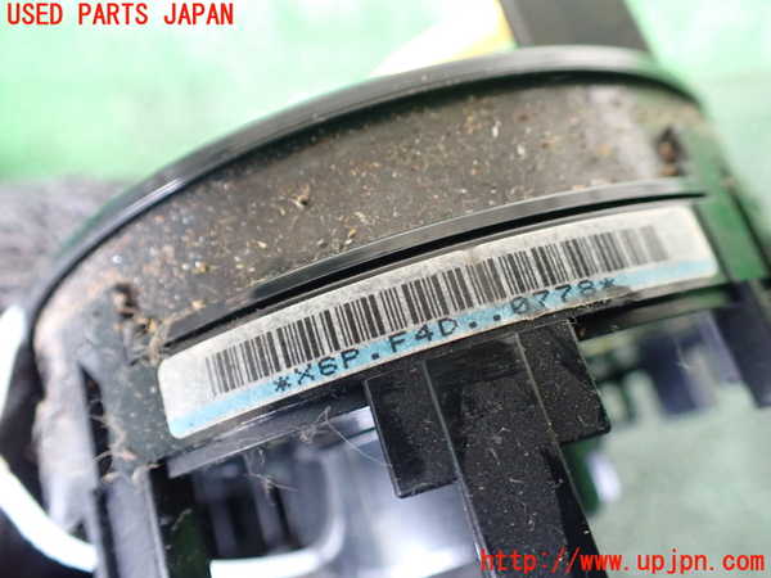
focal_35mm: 30
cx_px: 386
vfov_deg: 46.8
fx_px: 668
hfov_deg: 60.0
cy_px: 289
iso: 1000
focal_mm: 5.4
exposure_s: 1/30
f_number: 2.3
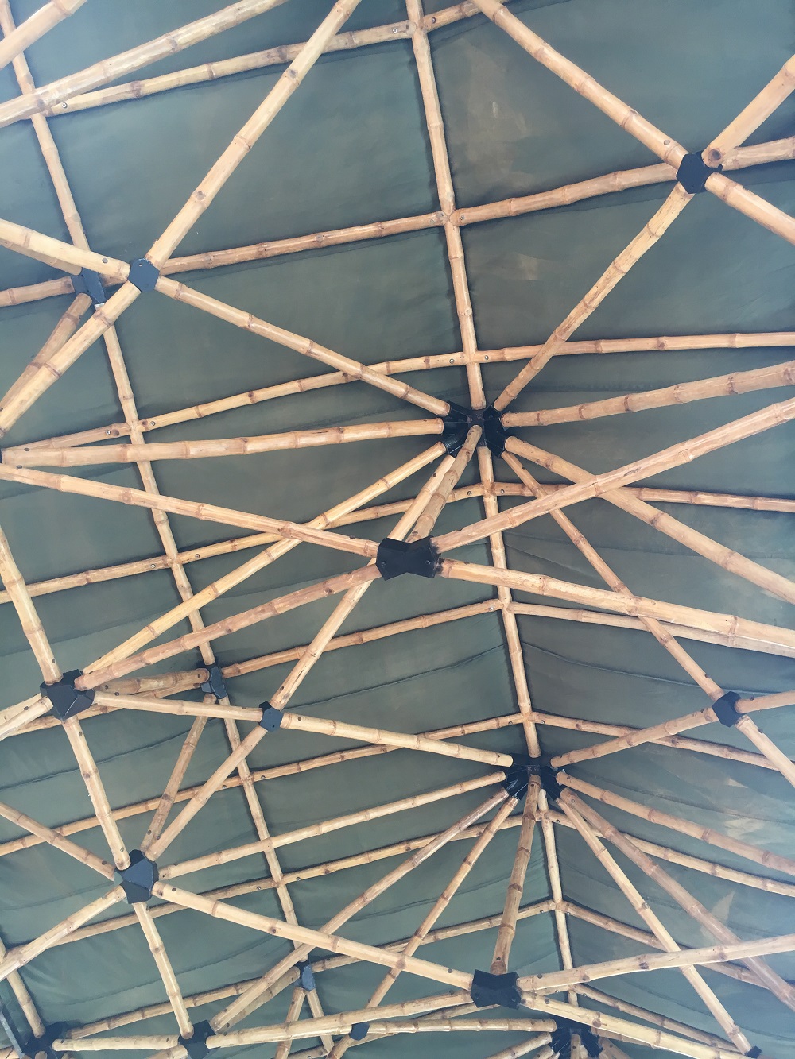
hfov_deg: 48.2
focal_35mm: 29
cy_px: 530
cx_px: 398
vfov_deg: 61.7
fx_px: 888
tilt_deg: +62.4
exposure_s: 1/33
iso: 25
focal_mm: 4.15
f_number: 2.2
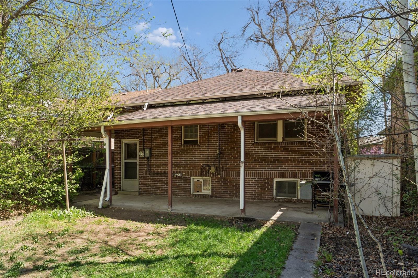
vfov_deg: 51.3
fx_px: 290
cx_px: 209
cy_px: 139
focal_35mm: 25
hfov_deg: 71.5
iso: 400
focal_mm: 25
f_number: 9
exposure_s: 1/250
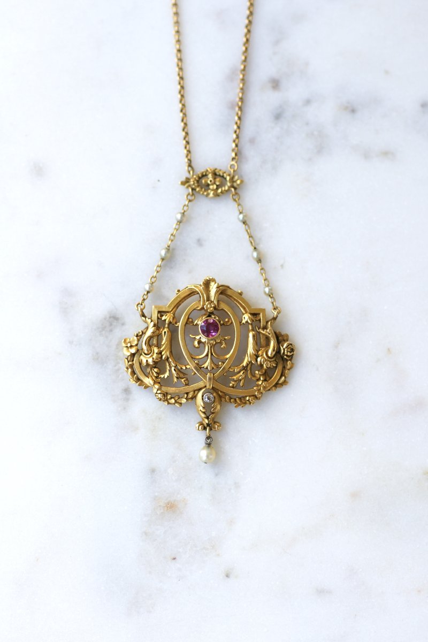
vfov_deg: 19.5
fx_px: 1872
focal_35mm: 105
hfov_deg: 13.0
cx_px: 214
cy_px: 321
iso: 200
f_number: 3.5
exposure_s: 1/125
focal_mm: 70
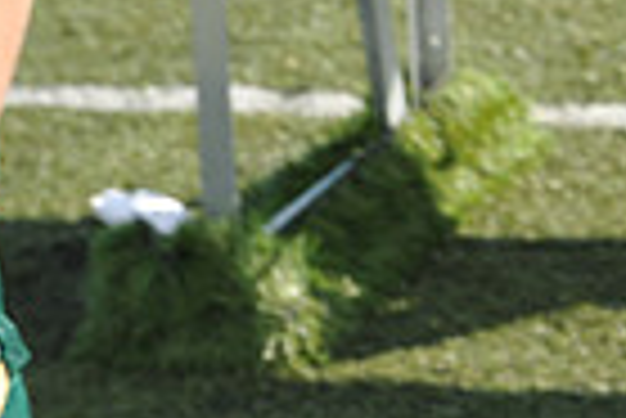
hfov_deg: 6.8
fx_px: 5065
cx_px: 1238
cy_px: -94
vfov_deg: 4.7
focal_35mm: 291
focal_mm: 70
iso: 200
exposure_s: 1/160
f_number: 8
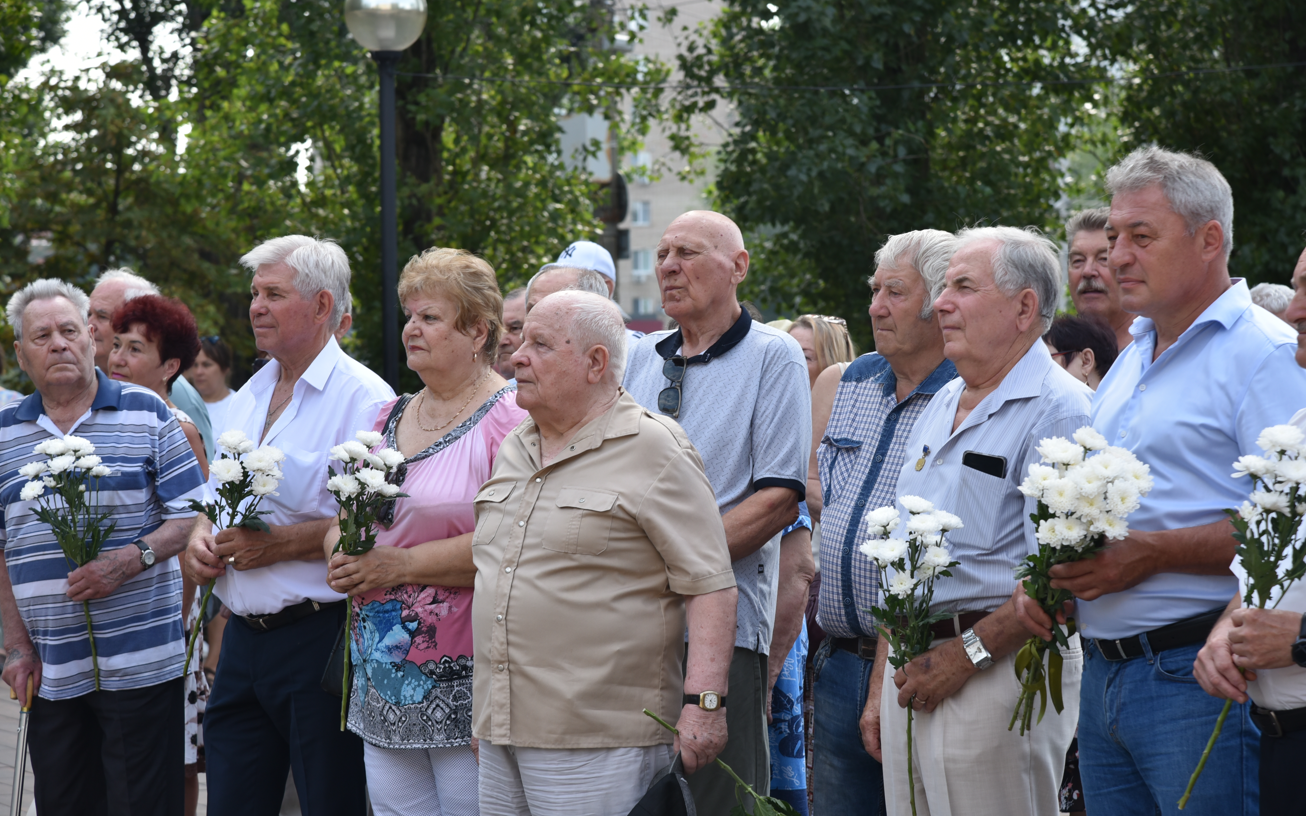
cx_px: 655
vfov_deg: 12.1
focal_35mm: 108
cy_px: 380
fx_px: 3844
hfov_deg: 19.3
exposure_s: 1/250
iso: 400
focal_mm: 105
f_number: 8
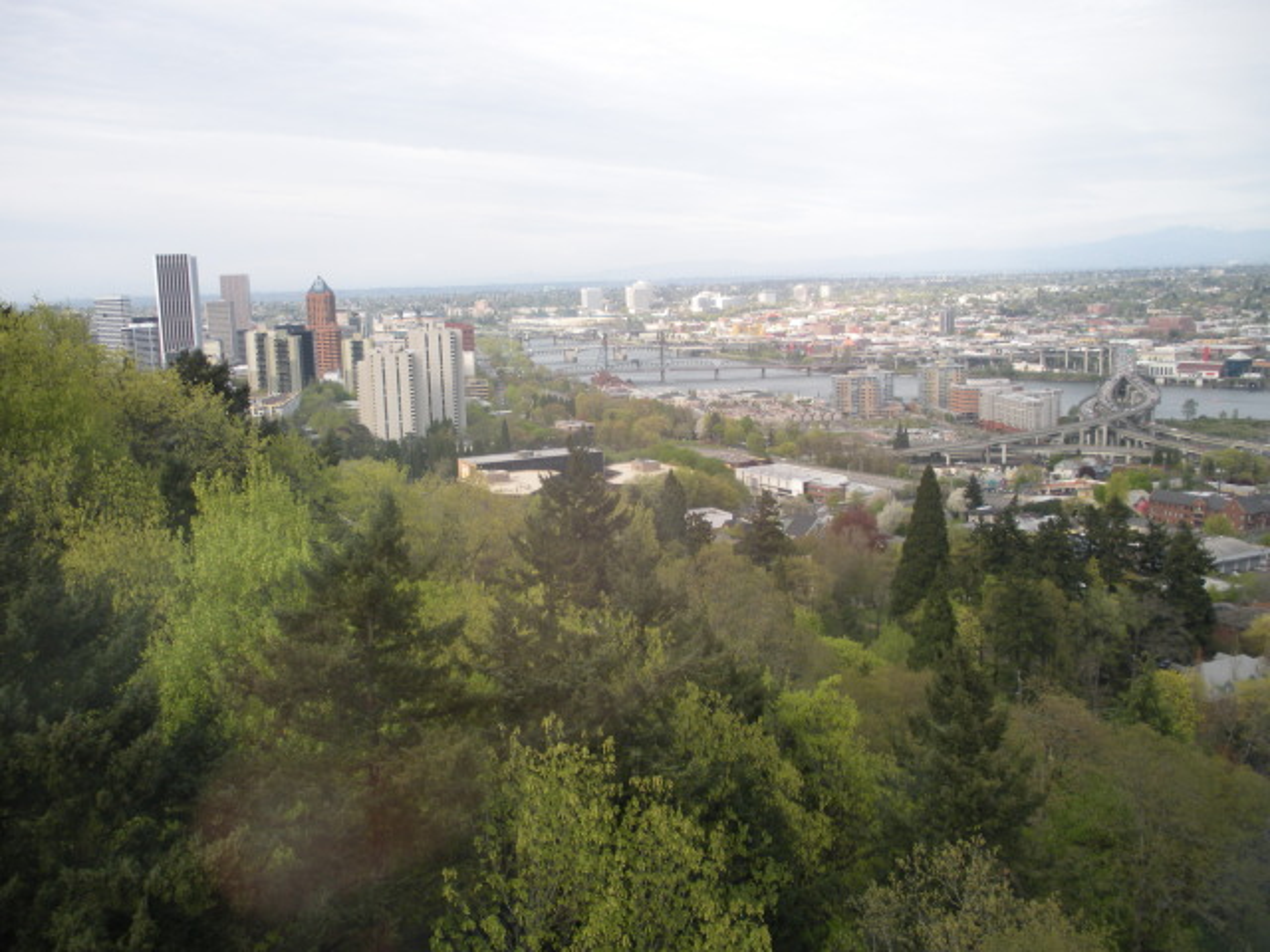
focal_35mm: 36
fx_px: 1321
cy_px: 476
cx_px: 635
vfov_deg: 39.7
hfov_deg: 51.4
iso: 64
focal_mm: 6.3
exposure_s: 1/119
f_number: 3.5
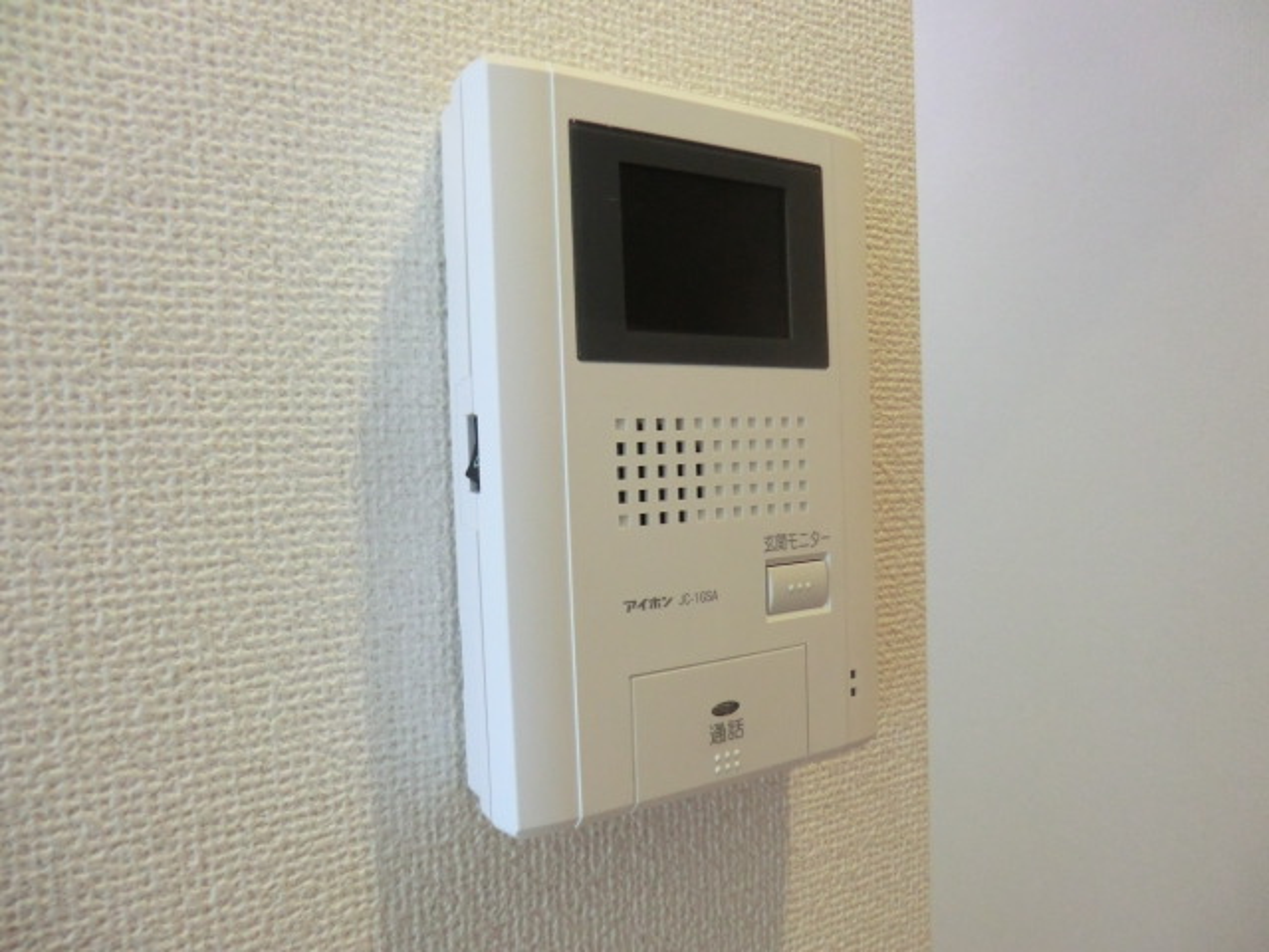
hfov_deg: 71.6
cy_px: 476
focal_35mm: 24
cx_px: 634
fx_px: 880
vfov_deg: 56.8
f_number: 3.2
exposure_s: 1/60
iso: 320
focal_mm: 4.3
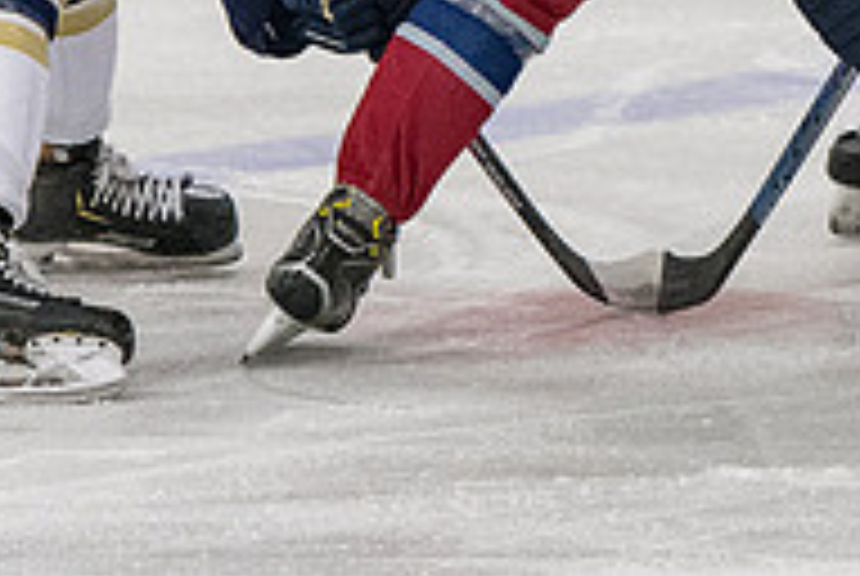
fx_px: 22251
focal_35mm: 930
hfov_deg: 2.2
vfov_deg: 1.5
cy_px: -410
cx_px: 839
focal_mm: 150
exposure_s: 1/800
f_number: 3.5
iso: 2500
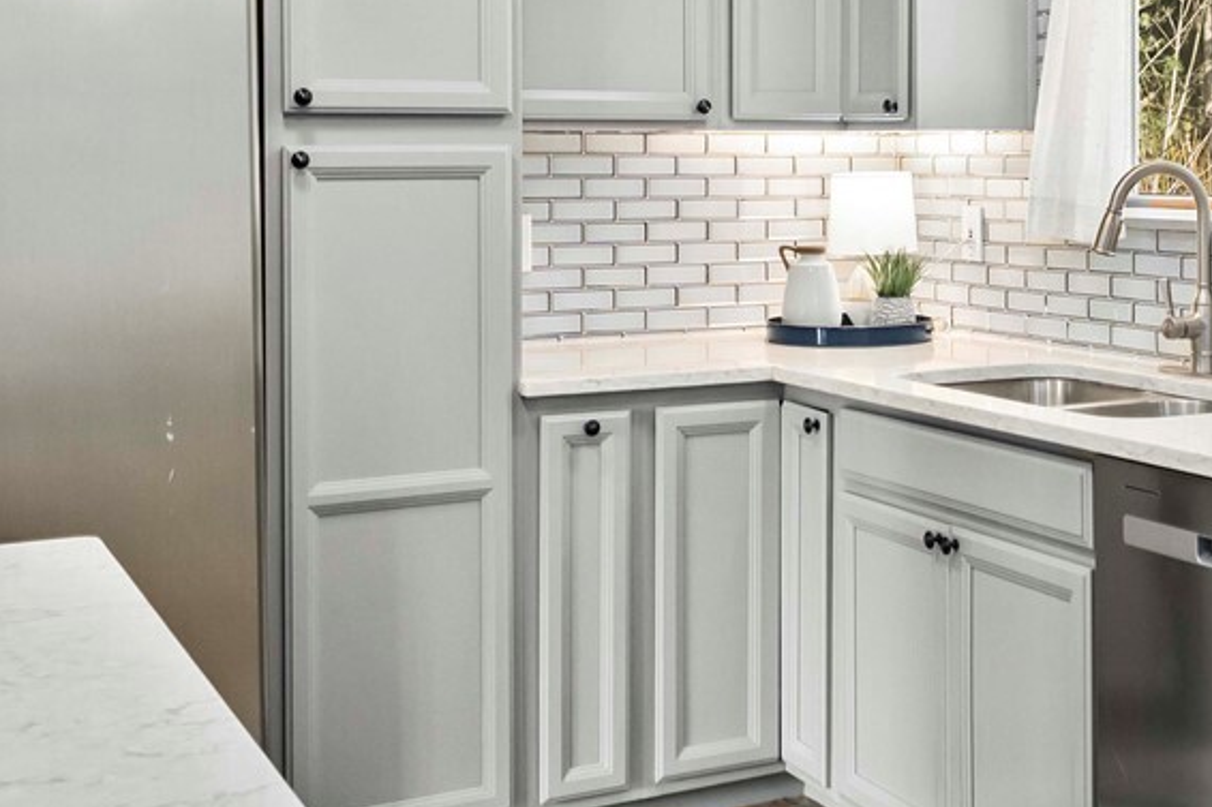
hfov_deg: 36.0
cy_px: 155
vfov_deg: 24.6
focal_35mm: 54
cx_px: 924
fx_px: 1817
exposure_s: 1/6
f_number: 6.7
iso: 1000
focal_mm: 18
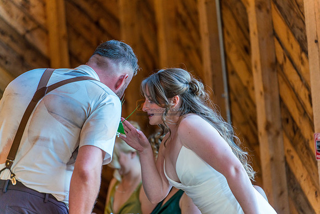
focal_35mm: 150
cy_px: 107
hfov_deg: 13.7
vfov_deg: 9.2
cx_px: 160
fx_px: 1334
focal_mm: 150
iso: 1000
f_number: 2.8
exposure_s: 1/320
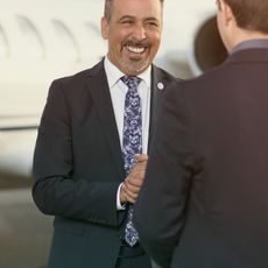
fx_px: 1410
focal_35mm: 161
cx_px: 73
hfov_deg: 10.8
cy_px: 92
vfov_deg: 10.8
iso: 400
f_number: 2.8
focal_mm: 85
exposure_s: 1/2000
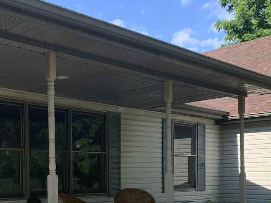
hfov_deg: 36.4
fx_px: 407
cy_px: 188
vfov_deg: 26.9
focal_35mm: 52
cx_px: 86
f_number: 1.8
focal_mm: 4.25
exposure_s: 1/871
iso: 25
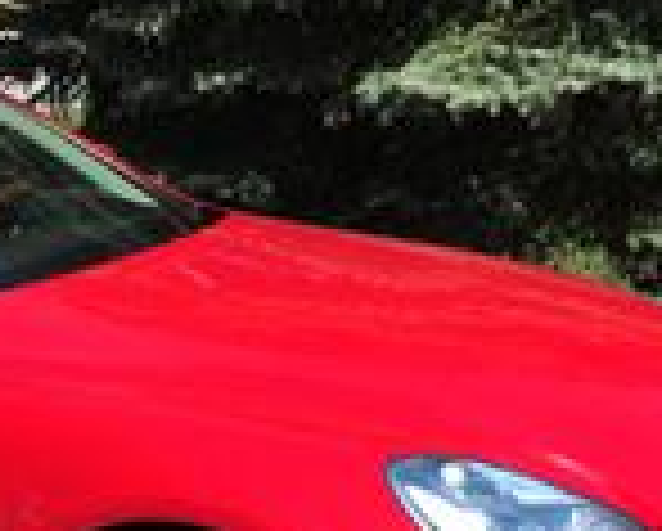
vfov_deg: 15.8
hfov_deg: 19.0
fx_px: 1903
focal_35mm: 97
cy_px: 405
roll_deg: +0.2
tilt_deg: -15.6
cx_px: -41
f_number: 2.2
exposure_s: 1/1412
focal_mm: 4.15
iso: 32
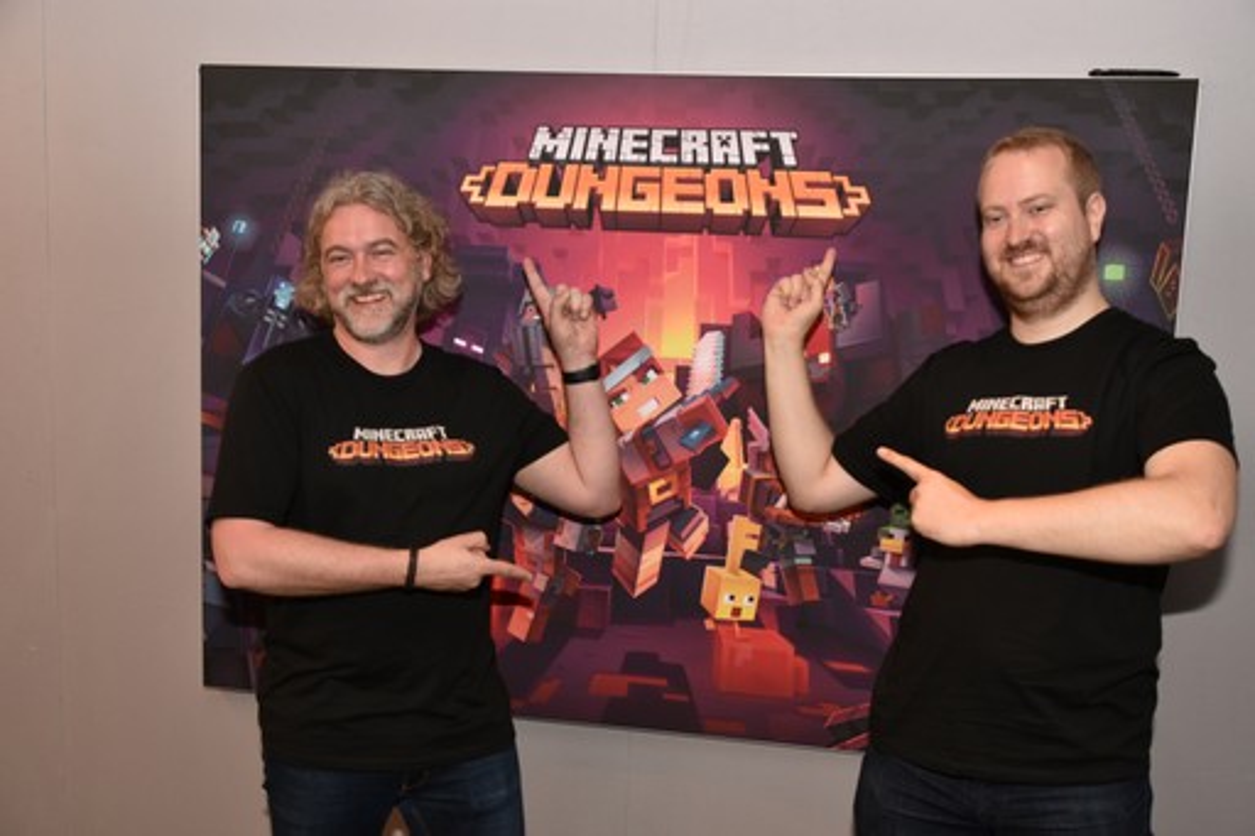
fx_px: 1255
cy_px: 418
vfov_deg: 36.8
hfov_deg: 53.1
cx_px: 628
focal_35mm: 36
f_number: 5.6
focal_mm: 24
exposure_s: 1/60
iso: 400
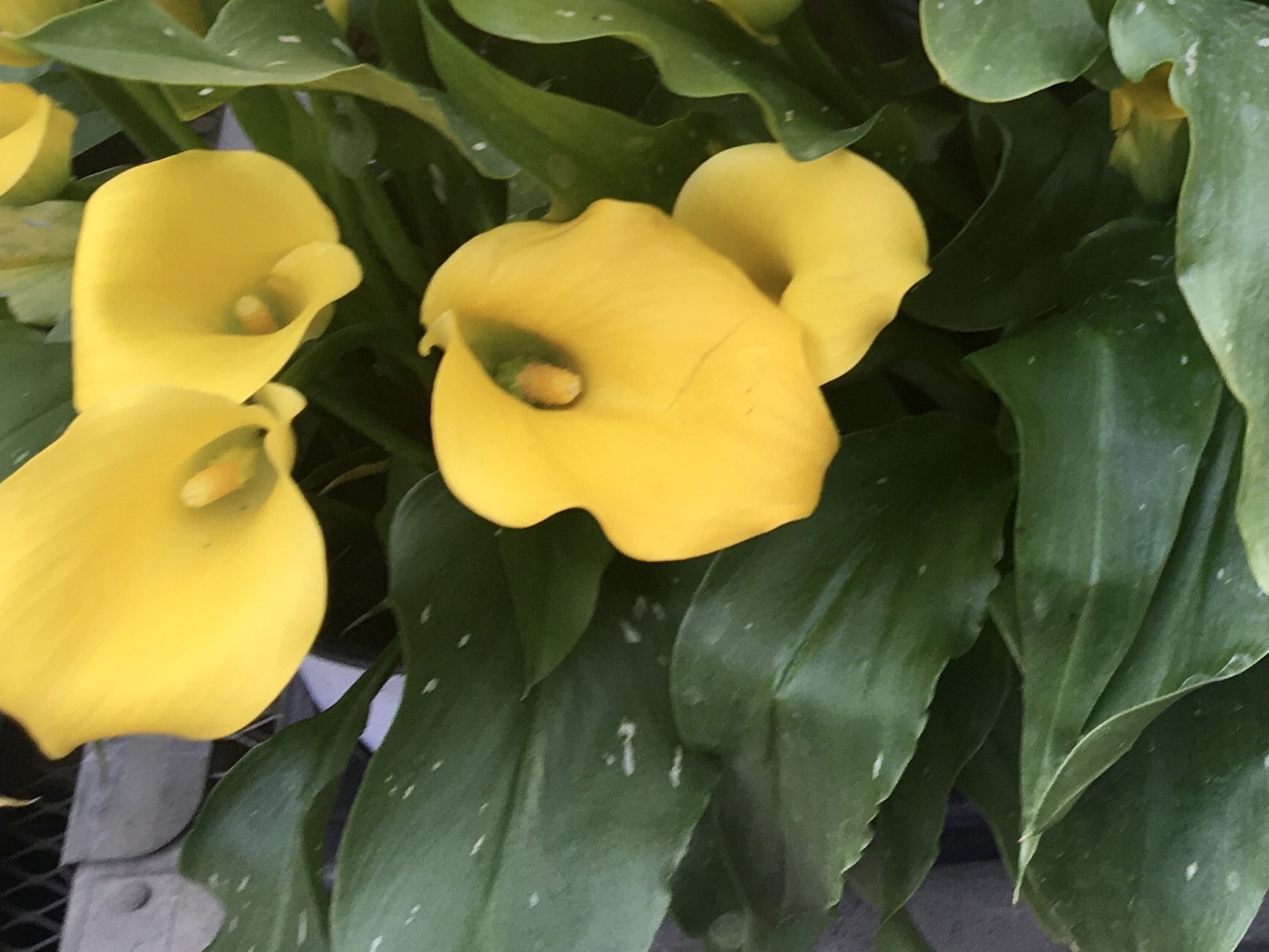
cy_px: -159
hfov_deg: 27.5
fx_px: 2493
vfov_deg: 20.4
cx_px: 1154
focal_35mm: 68
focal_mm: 4.15
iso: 25
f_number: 2.2
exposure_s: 1/144
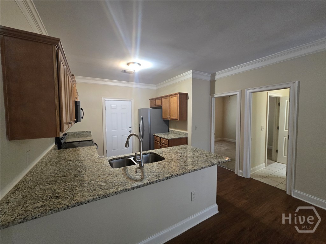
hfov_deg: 106.2
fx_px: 122
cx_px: 163
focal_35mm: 13
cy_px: 122
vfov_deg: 89.9
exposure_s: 1/60
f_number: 2.2
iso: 800
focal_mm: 2.2
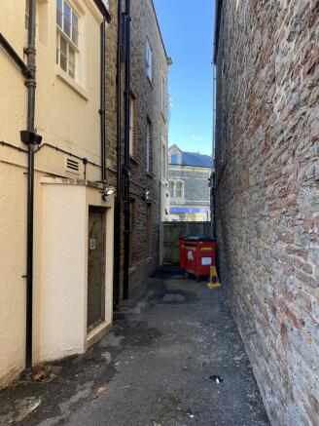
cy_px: 213
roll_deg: -0.5
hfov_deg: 53.1
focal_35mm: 26
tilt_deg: +3.3
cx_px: 160
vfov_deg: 67.3
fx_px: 319
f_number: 1.8
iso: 32
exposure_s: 1/179
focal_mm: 4.25
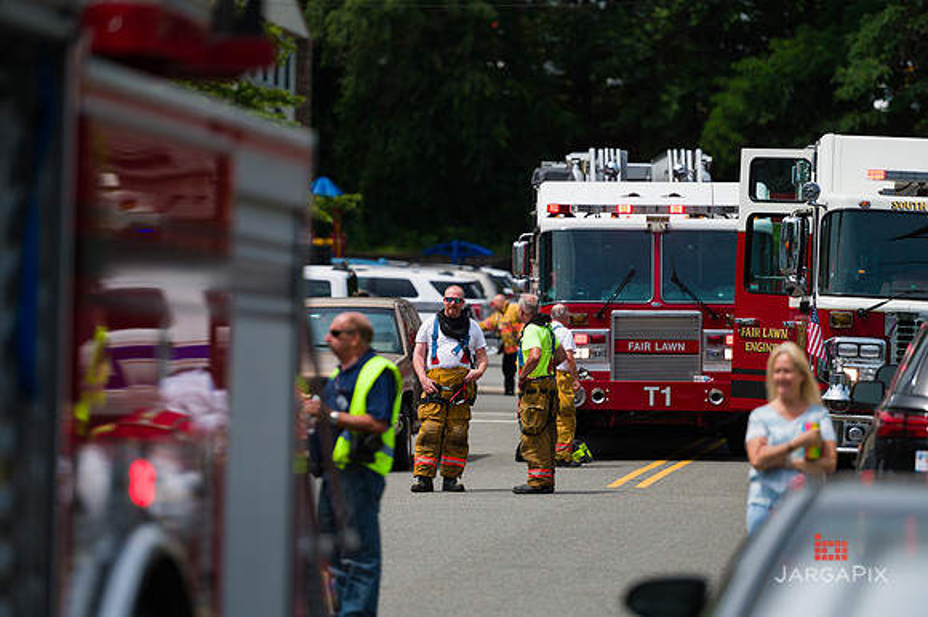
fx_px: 5152
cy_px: 308
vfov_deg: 6.9
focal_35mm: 200
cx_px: 464
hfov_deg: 10.3
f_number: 3.2
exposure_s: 1/4000
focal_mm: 200
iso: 200
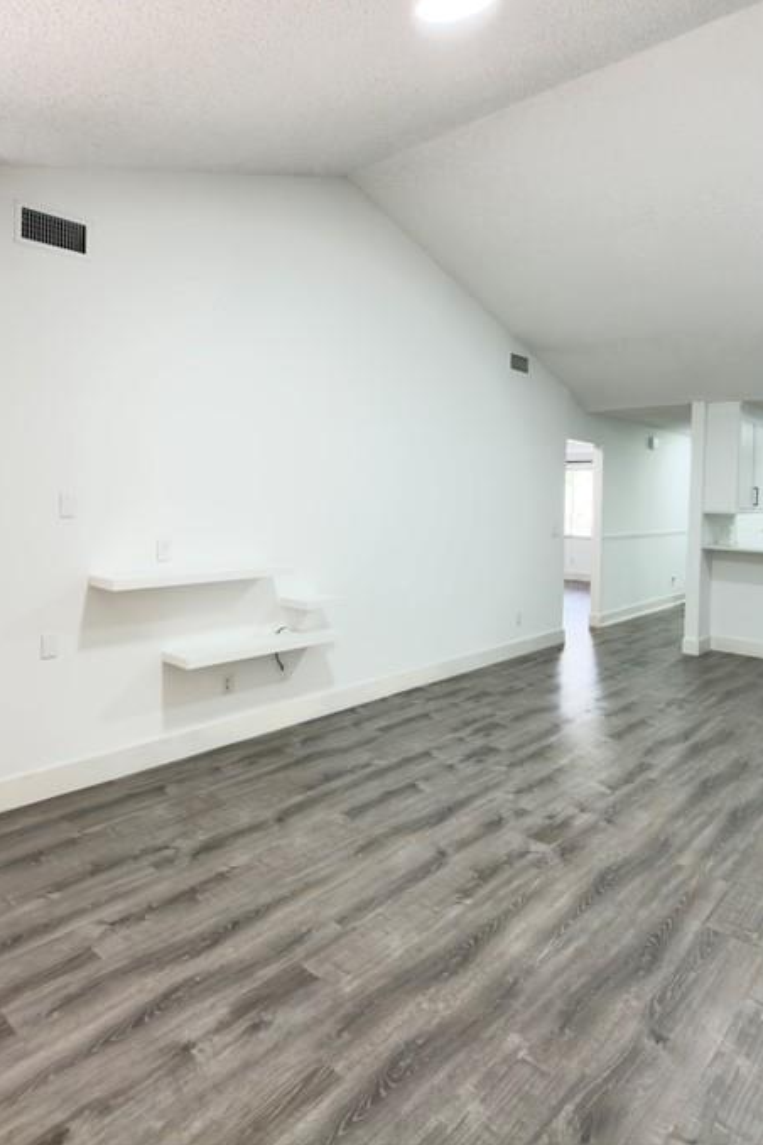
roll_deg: -1.1
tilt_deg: -0.7
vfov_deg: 78.2
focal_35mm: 22
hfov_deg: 57.2
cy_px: 500
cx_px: 402
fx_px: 699
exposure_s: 1/30
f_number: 2.2
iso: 200
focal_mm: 2.22
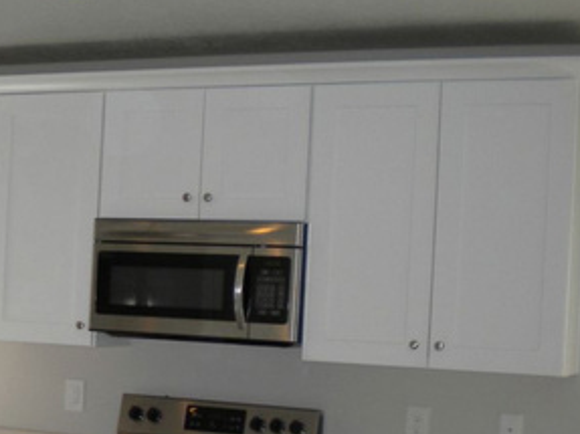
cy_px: 377
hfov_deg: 24.1
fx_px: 1306
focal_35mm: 78
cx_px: 20
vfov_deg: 18.6
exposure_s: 1/193
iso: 113
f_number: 3.1
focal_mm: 6.3
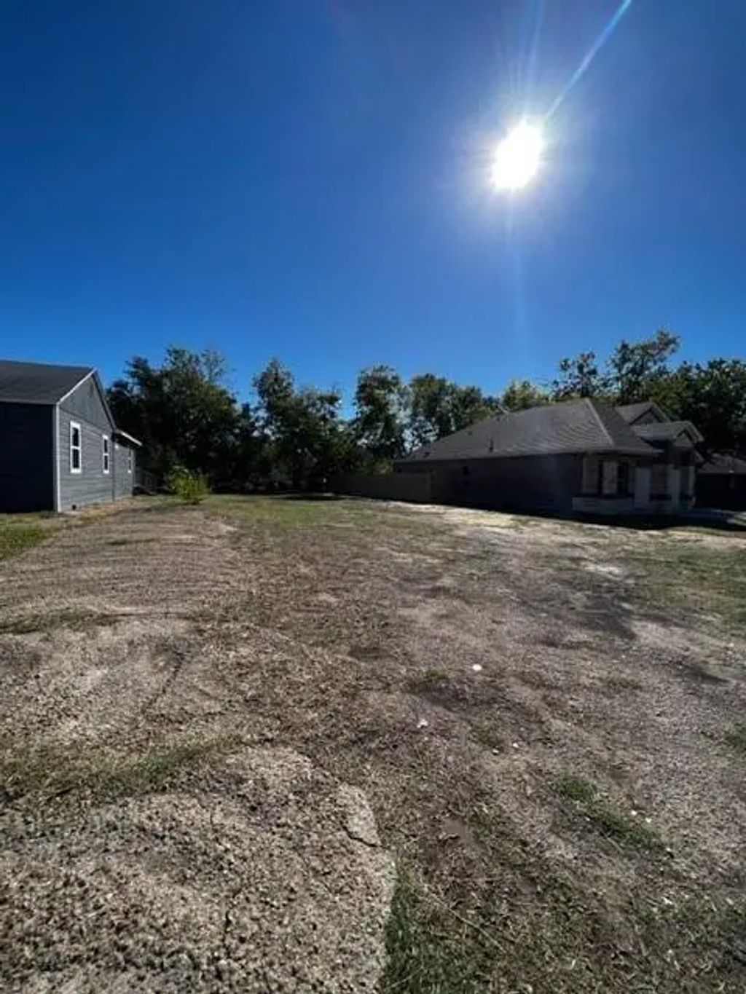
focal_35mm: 13
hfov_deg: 89.9
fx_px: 373
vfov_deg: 106.2
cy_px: 497
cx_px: 373
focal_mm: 1.57
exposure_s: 1/1876
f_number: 1.8
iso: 32
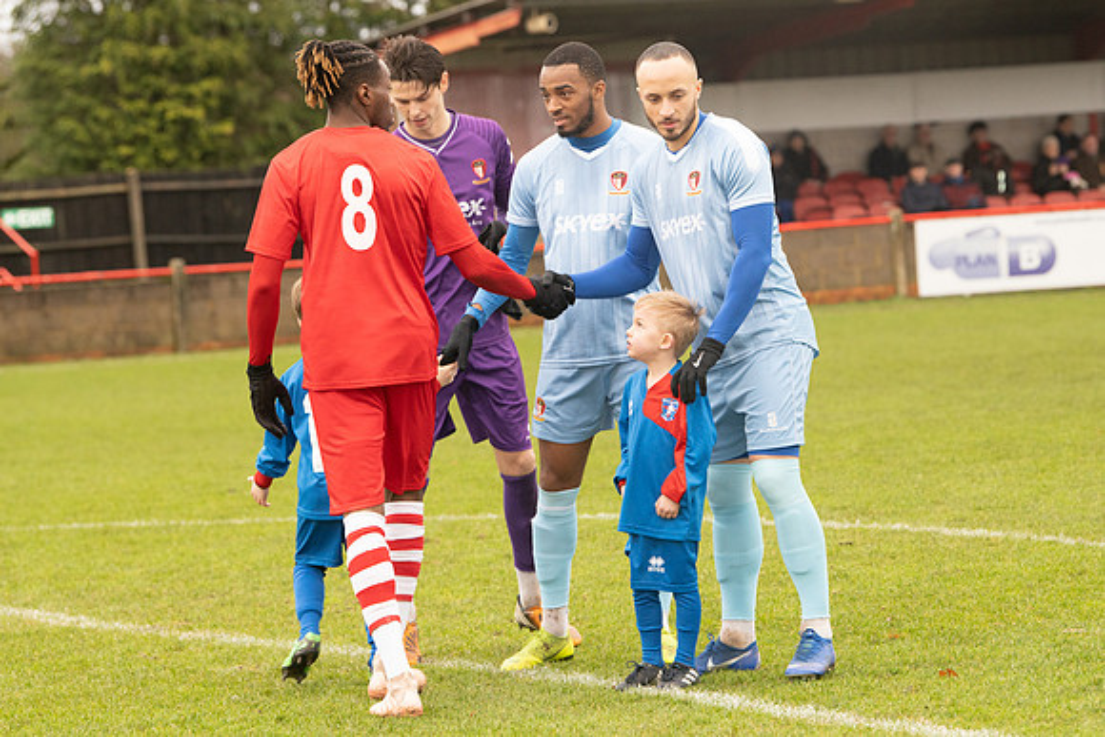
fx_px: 5368
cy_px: 408
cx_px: 616
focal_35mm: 175
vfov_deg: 7.9
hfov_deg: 11.8
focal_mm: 145
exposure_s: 1/250
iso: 2000
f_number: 5
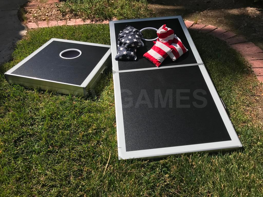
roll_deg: +0.6
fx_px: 213
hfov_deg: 63.4
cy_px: 98
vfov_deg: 49.7
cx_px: 132
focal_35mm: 28
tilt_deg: -38.9
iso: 20
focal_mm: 3.99
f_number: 1.8
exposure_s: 1/2179
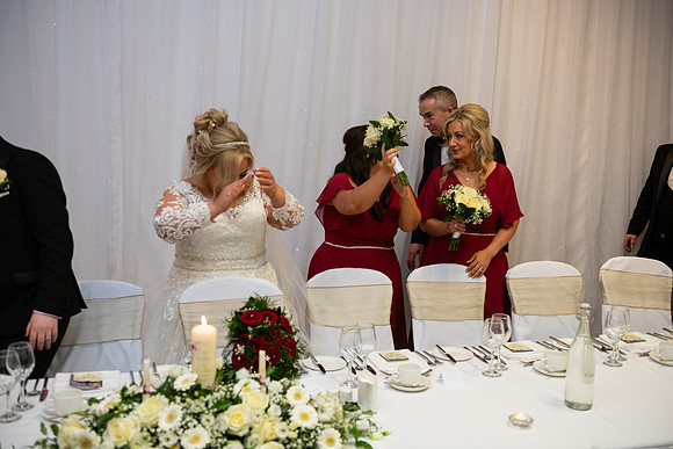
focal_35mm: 38
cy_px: 224
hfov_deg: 50.7
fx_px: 711
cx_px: 336
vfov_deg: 35.1
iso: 800
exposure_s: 1/160
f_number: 3.5
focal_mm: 38
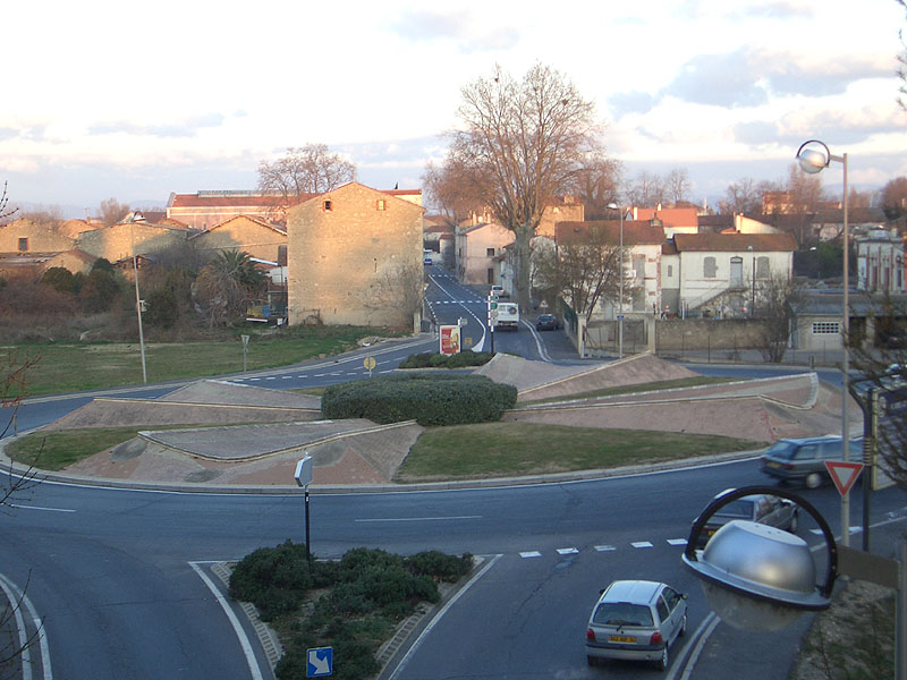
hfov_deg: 31.2
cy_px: 340
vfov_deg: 23.7
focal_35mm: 62
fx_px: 1625
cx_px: 454
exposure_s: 1/60
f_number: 3.5
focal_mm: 10.2
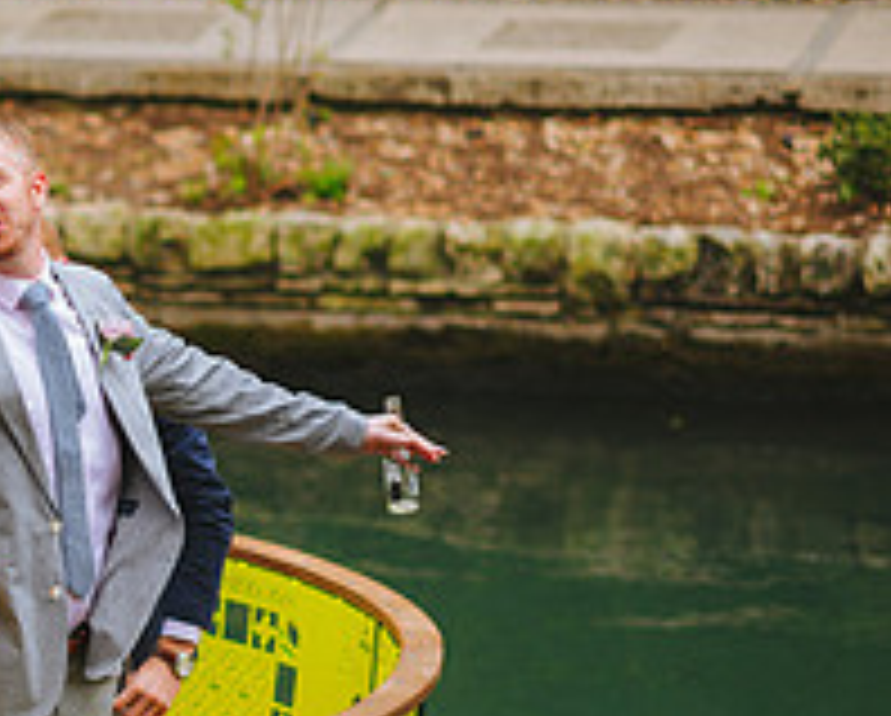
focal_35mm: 233
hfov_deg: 8.1
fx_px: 6153
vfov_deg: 6.7
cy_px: 477
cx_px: -410
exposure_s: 1/2000
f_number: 2
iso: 200
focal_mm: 85
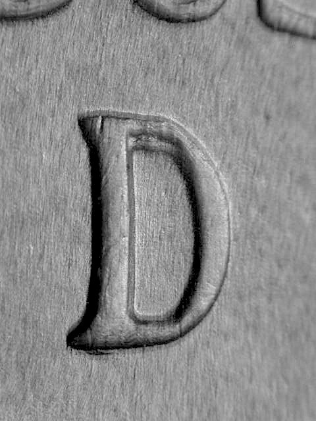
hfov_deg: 10.4
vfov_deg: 13.8
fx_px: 1741
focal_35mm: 143
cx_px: 158
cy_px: 210
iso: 100
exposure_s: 1/10.9
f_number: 4.9
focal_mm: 29.7
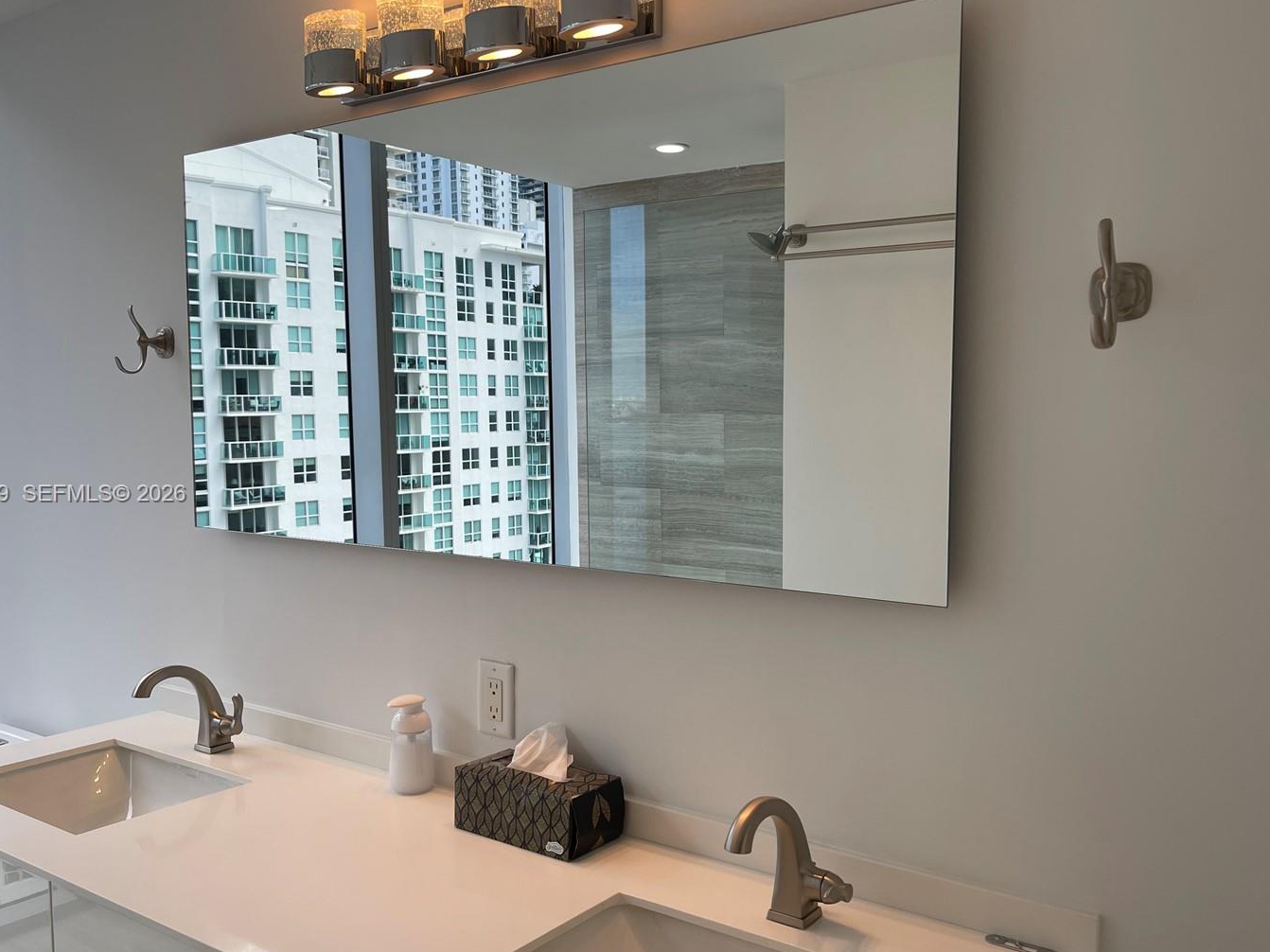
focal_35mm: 31
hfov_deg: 58.4
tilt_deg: -4.5
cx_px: 648
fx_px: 1137
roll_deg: -0.1
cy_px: 495
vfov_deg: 45.4
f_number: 1.6
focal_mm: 5.1
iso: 32
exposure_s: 1/290
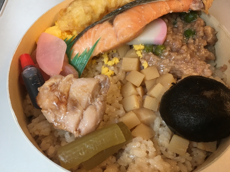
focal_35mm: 29
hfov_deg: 61.7
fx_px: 193
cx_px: 115
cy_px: 86
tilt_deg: -58.9
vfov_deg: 48.2
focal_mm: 4.15
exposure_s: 1/30
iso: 40
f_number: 2.2
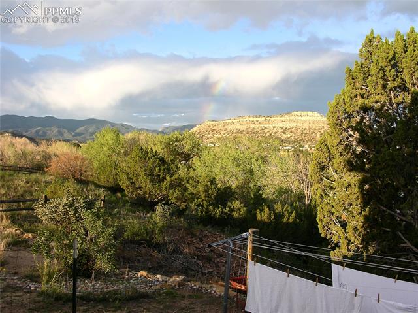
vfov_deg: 40.6
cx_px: 209
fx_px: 422
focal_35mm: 35
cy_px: 156
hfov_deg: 52.7
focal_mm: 8.9
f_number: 5.6
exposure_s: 1/74.6
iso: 50
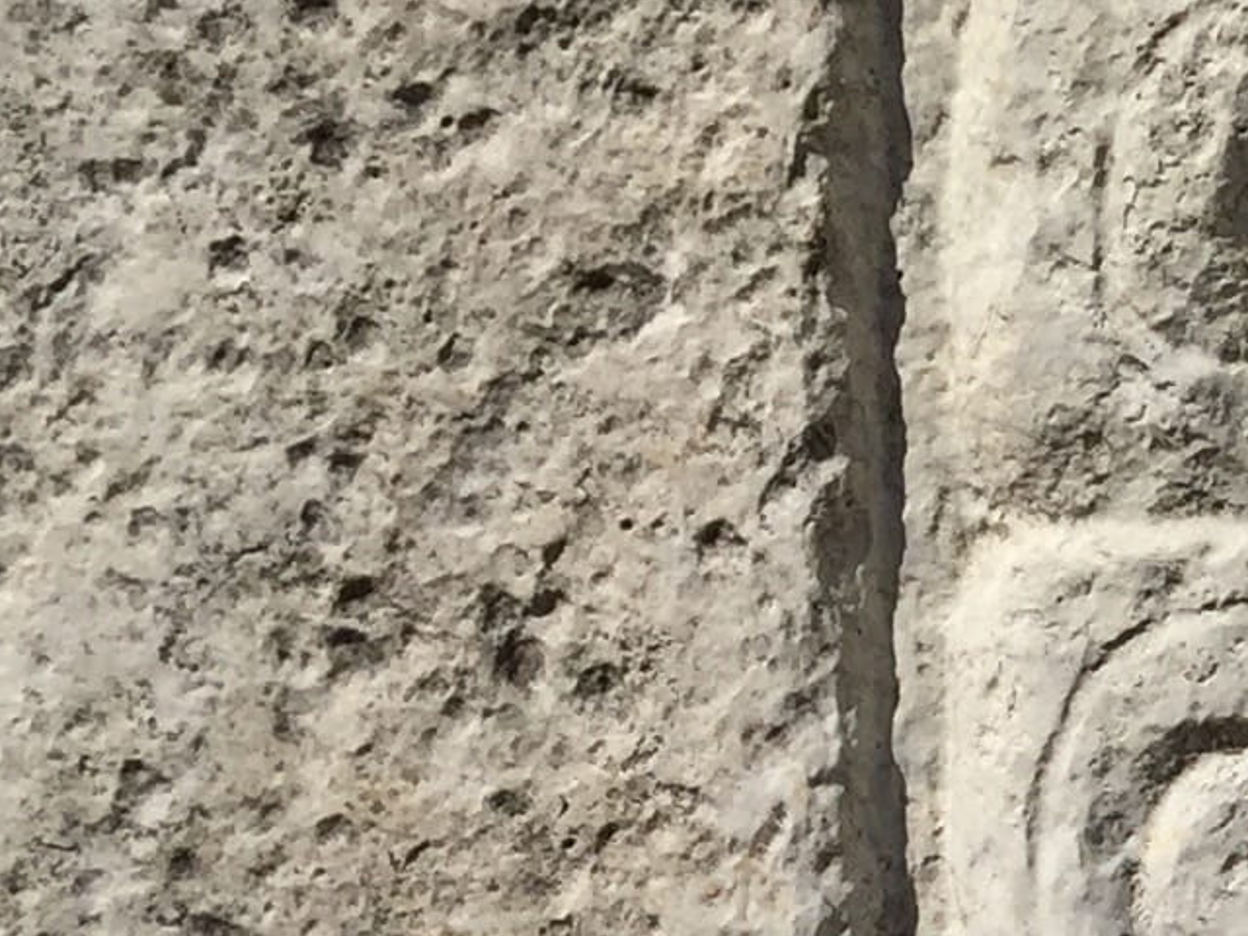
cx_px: 2574
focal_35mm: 148
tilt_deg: -15.3
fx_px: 5336
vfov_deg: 9.7
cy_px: 1420
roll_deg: +1.0
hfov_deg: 11.8
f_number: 2.2
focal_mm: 4.15
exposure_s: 1/5650
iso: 32
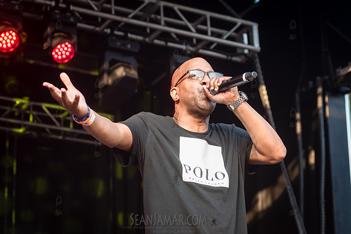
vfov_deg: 13.4
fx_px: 999
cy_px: 142
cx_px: 187
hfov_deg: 19.9
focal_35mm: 102
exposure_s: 1/320
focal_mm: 80
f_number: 4.5
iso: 500
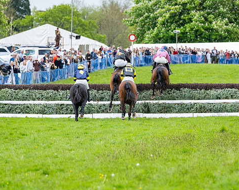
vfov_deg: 5.1
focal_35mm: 302
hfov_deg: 6.4
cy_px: 95
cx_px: 129
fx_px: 2134
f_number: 4
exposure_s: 1/1600
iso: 1000
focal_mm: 200
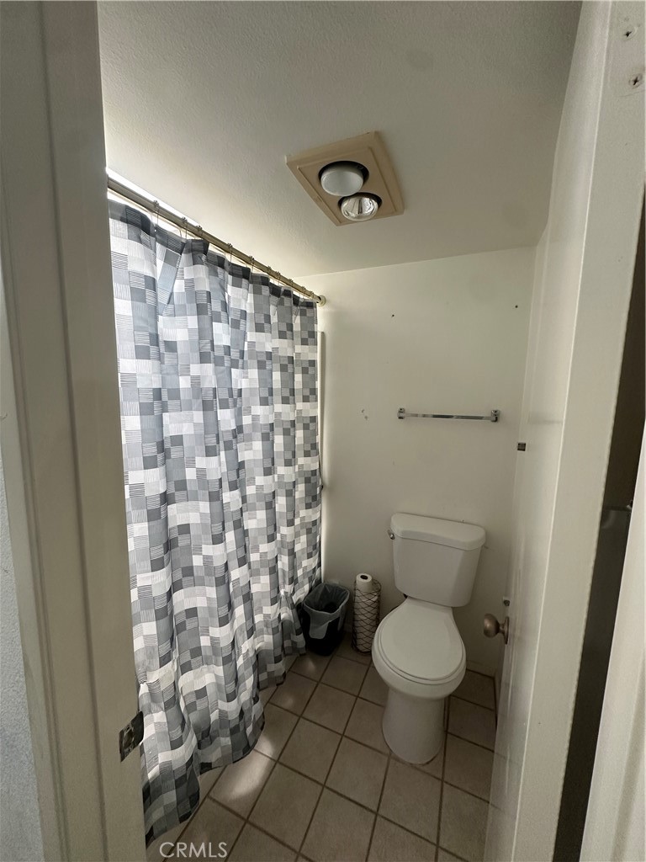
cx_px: 323
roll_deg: -1.3
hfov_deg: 85.7
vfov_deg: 102.1
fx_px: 348
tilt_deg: -6.8
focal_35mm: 14
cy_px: 431
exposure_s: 1/99
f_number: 2.2
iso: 200
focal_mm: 2.22
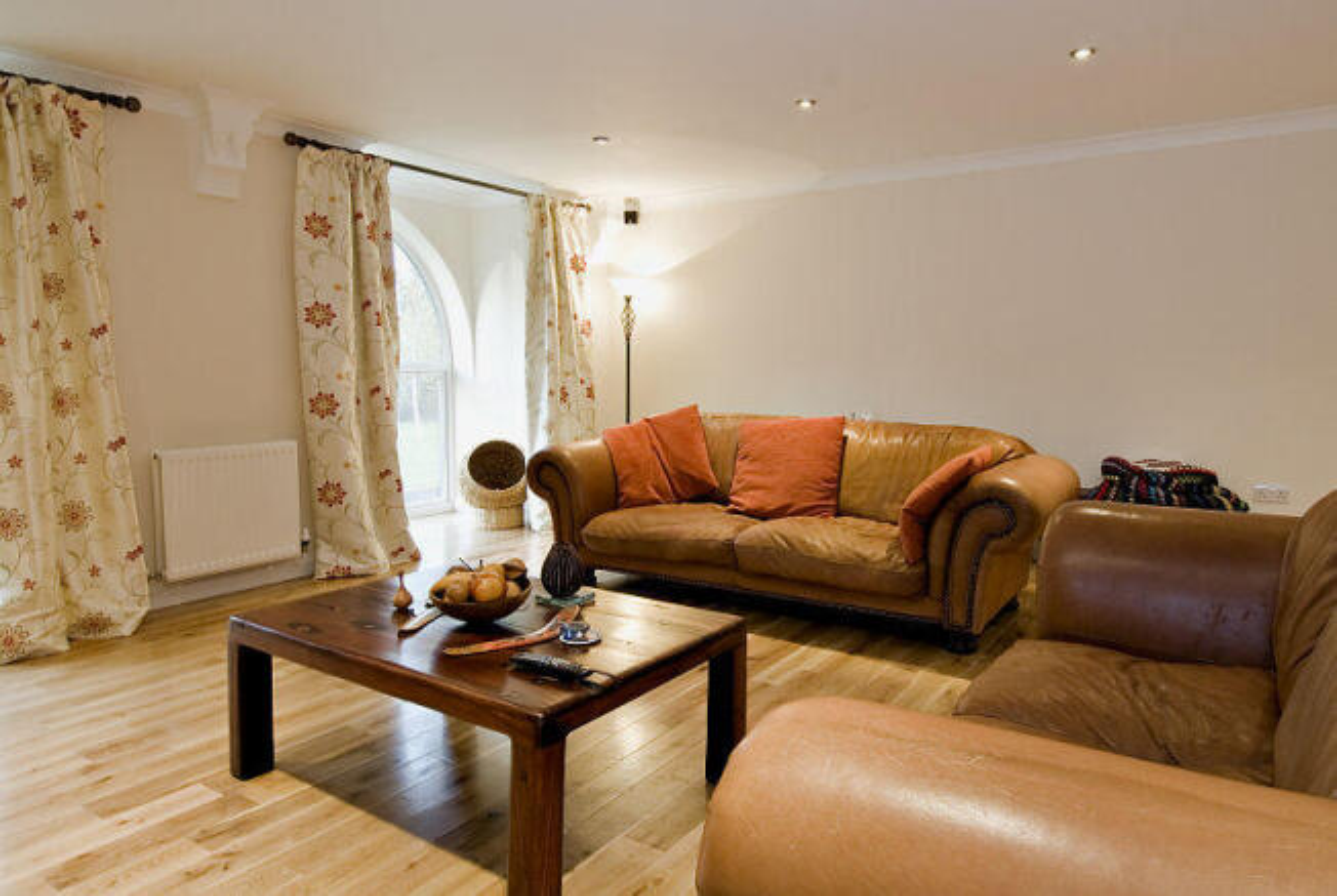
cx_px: 668
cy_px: 448
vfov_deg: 59.7
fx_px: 781
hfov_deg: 81.1
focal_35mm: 21
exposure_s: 1
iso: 125
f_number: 8
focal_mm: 14
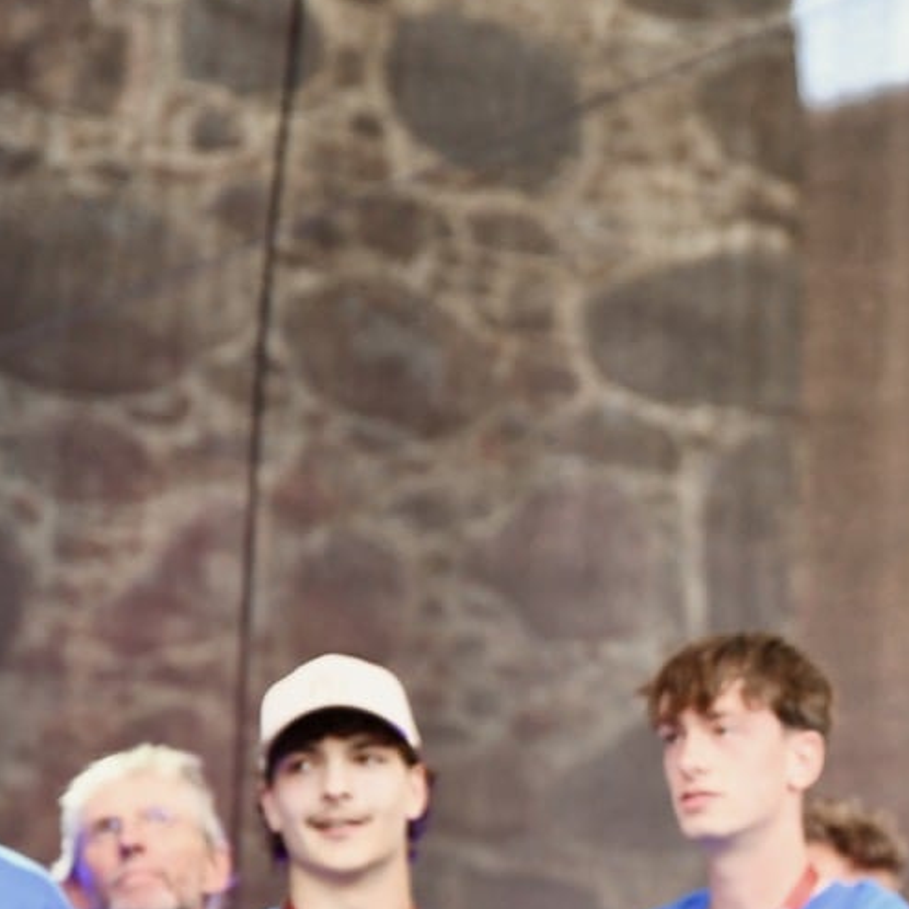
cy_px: 671
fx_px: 4575
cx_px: 839
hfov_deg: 11.3
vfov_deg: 11.3
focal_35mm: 154
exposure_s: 1/800
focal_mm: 70
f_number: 2.8
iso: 2000
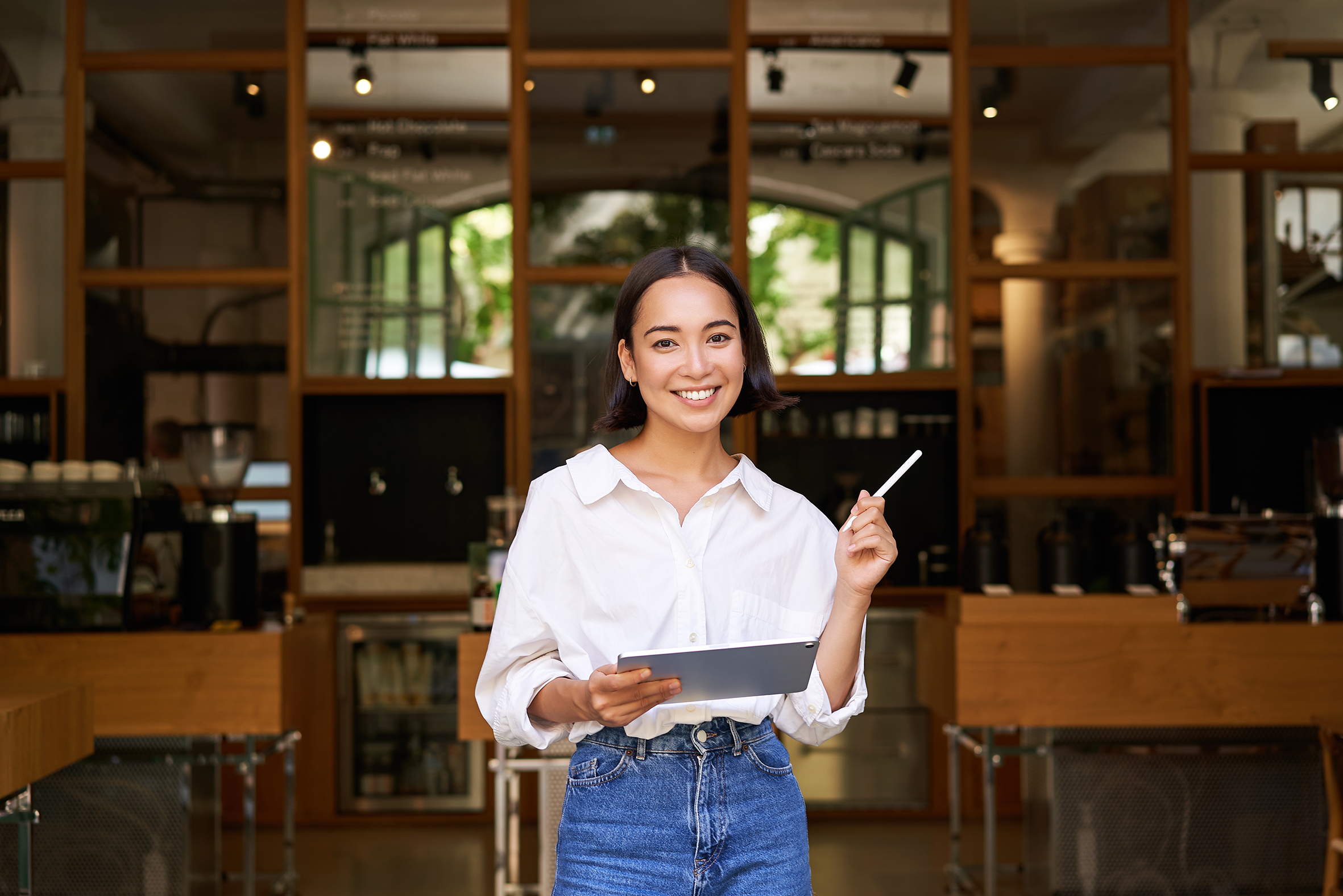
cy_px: 448
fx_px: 2052
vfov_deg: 24.6
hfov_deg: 36.2
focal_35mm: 55
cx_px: 672
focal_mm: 55
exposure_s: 1/160
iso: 100
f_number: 2.8
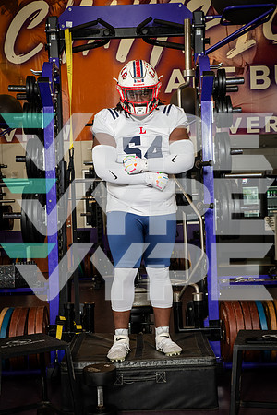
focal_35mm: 55
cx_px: 138
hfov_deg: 24.6
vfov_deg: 36.2
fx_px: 635
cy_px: 208
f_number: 7.1
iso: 800
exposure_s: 1/250
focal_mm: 55
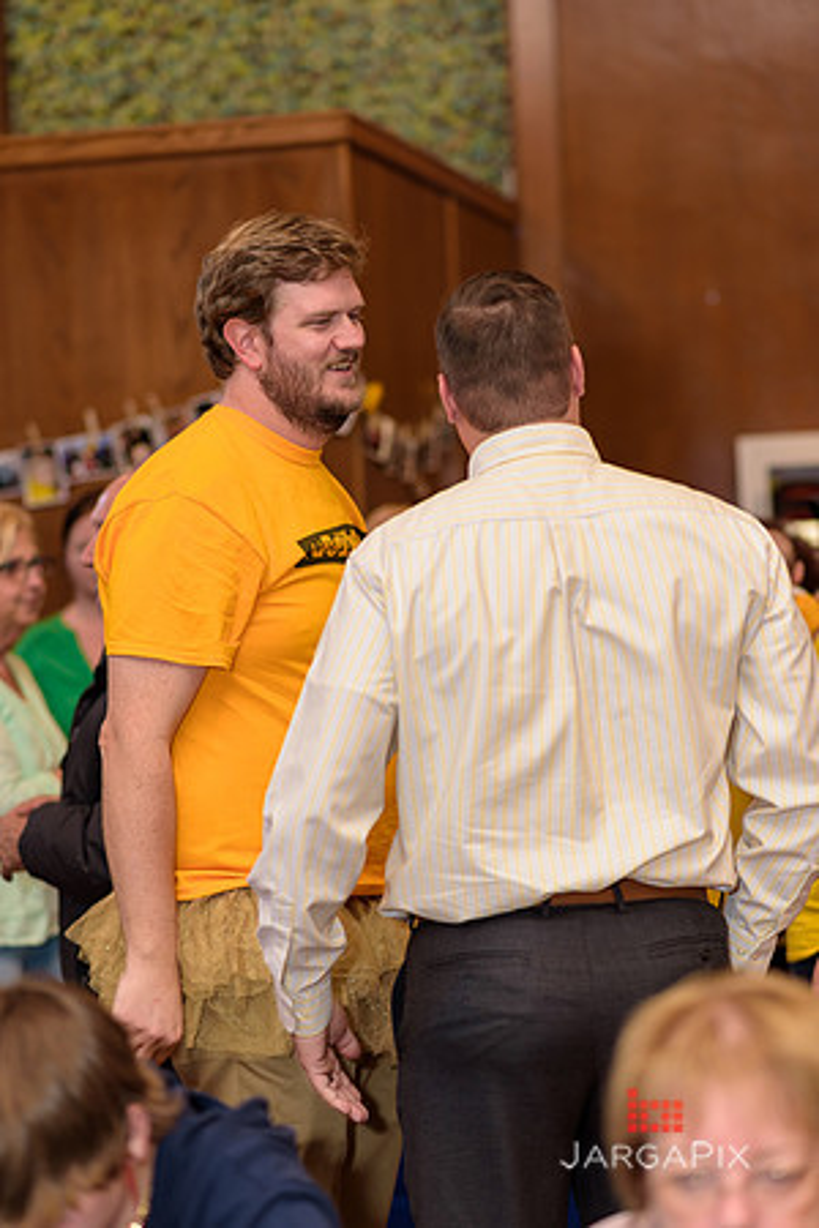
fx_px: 2900
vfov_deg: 23.9
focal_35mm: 85
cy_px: 614
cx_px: 410
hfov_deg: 16.1
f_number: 2.2
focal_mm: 85
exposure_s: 1/125
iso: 320
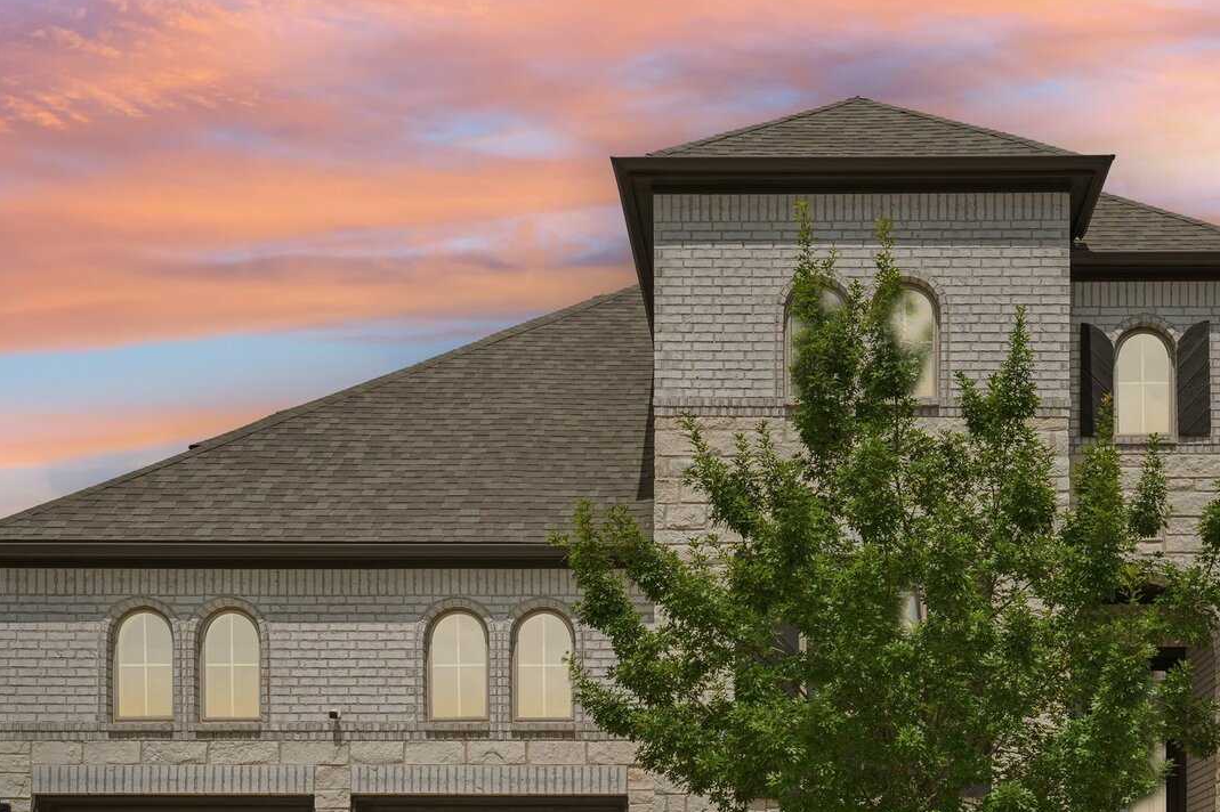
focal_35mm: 47
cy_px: 610
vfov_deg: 28.2
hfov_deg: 41.4
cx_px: 811
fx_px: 1592
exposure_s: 1/1000
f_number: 8
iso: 200
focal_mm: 31
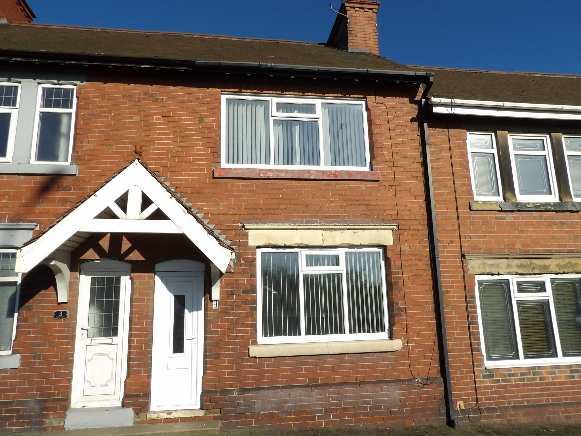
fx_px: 403
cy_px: 218
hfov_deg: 71.6
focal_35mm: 24
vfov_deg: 56.8
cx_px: 290
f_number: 4.6
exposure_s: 1/871
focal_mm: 4.3
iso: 100
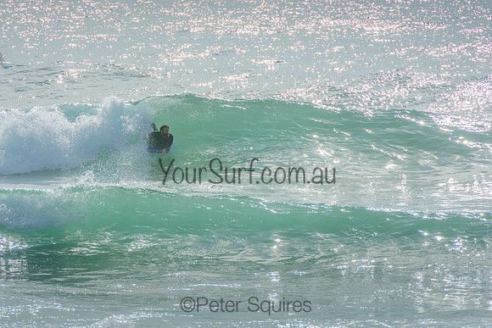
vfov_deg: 2.8
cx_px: 190
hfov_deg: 4.2
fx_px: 6704
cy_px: 133
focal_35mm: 490
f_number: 14
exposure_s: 1/1600
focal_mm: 400
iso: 200
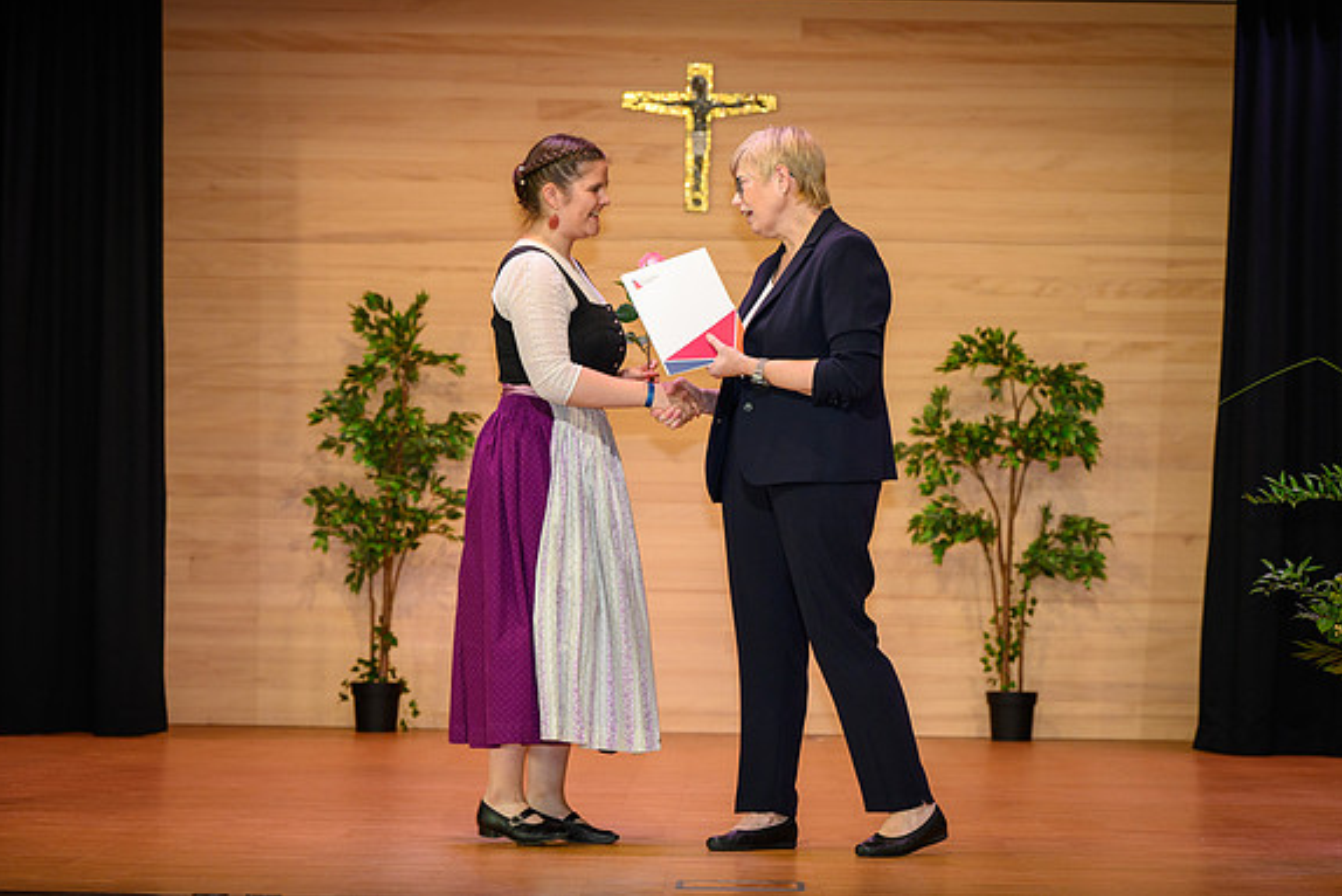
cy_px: 440
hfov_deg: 16.6
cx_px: 720
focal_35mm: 123
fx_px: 4586
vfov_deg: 11.2
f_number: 5
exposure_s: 1/200
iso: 2000
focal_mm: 110
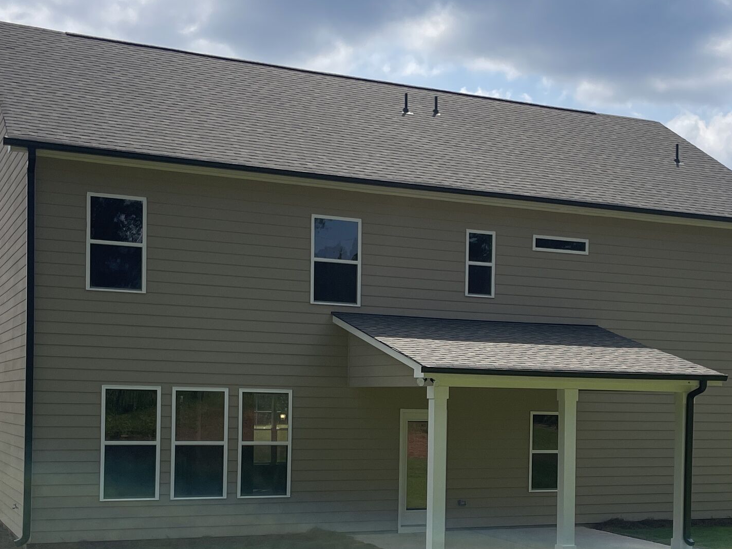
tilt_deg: -0.9
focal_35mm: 56
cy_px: 424
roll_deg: -0.7
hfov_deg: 34.0
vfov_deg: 25.7
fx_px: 1184
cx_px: 497
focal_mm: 4.2
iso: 32
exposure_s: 1/5051
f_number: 1.6
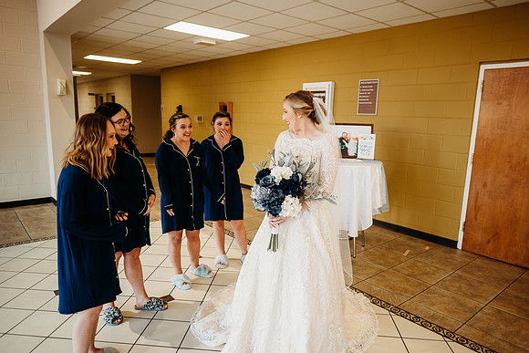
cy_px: 176
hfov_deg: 73.7
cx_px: 264
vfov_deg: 53.2
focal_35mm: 24
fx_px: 353
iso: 400
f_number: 1.8
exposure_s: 1/160
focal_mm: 24
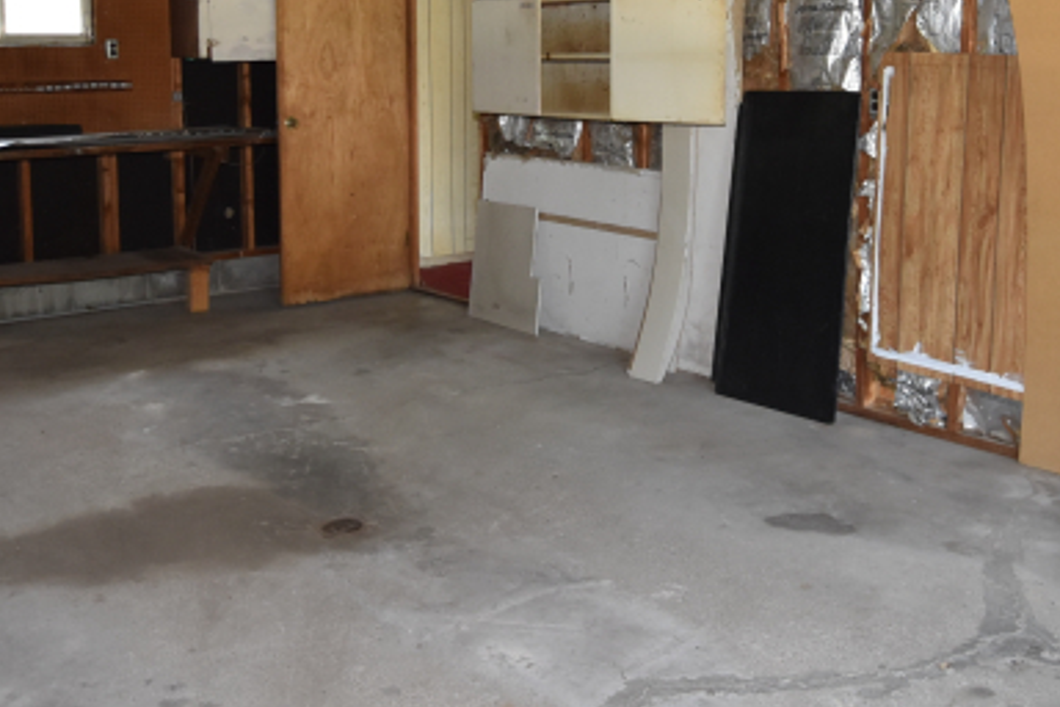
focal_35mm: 41
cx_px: 549
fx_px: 1207
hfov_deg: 47.4
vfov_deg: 32.2
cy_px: 196
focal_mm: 14
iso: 800
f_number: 4.5
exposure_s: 1/80
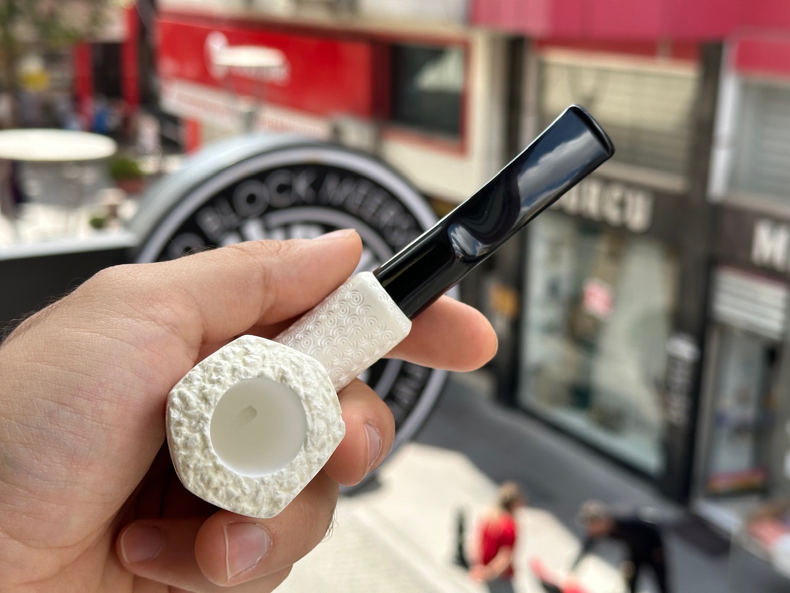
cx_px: 395
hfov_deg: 39.7
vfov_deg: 30.3
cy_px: 296
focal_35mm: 48
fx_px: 1095
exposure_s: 1/1009
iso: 64
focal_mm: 6.86
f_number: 1.78
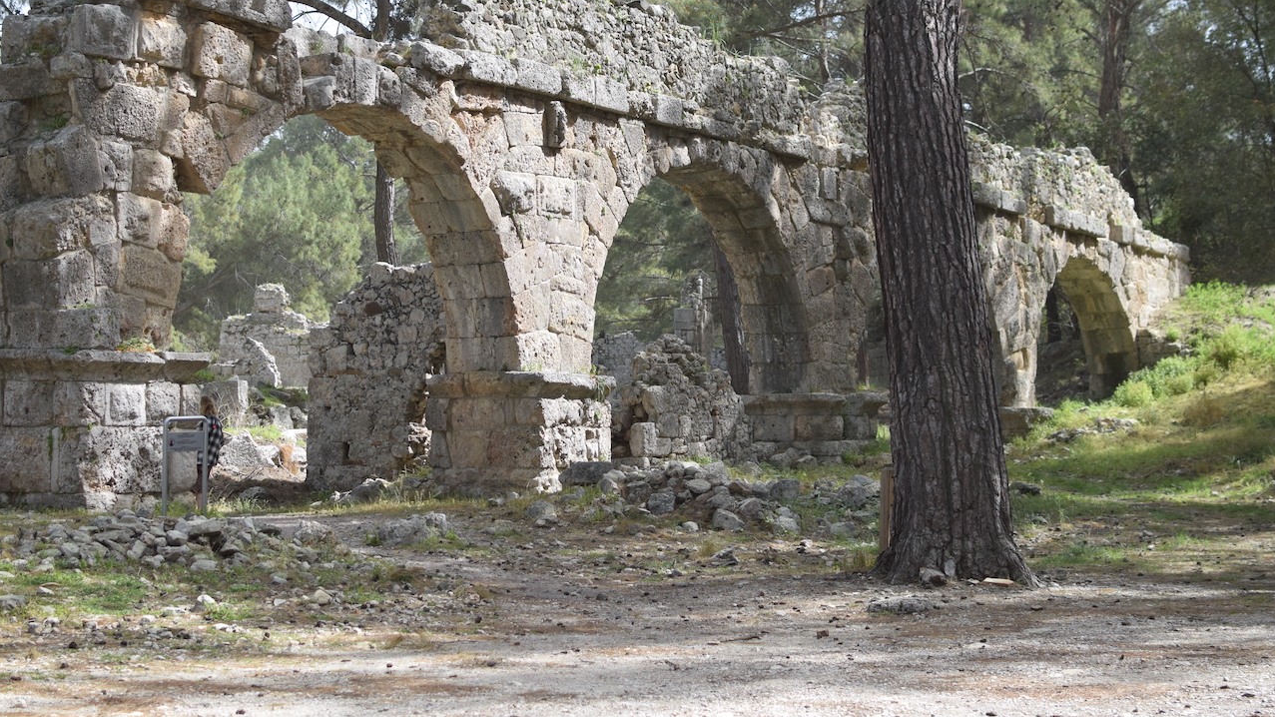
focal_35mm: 65
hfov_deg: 32.5
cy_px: 219
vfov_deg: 18.6
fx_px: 2184
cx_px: 572
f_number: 3.2
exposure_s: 1/2500
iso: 400
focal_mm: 35
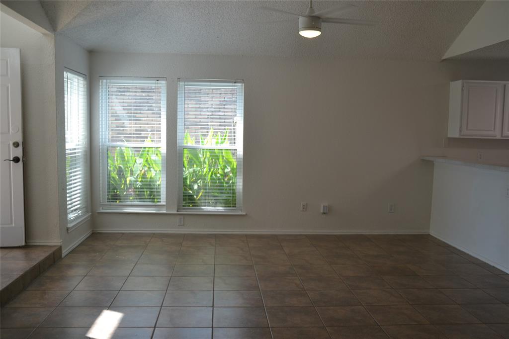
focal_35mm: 33
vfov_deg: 39.9
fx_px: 466
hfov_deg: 57.2
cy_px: 170
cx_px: 254
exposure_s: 1/125
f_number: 3.5
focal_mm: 22
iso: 180
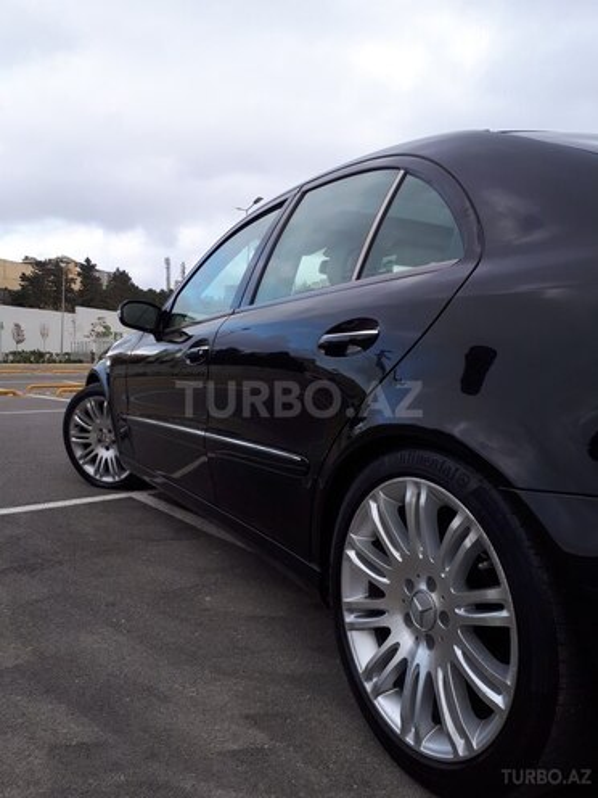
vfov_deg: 65.3
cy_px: 399
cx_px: 299
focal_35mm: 27
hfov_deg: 51.4
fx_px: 622
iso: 40
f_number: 1.9
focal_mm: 3.6
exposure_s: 1/348
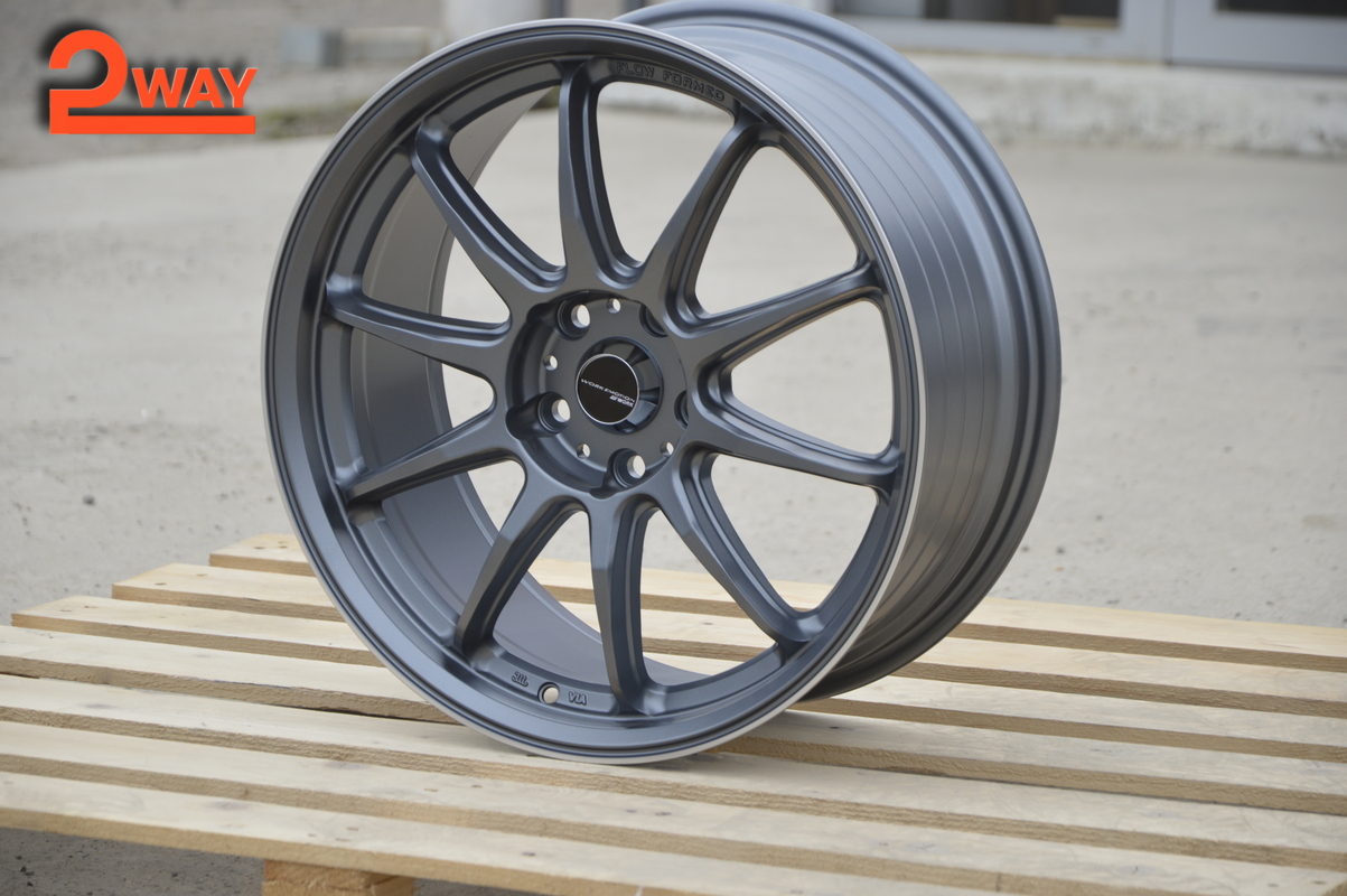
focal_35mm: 158
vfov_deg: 8.7
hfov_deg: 13.1
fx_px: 5888
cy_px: 448
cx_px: 674
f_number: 5.6
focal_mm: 105
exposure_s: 1/125
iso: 100
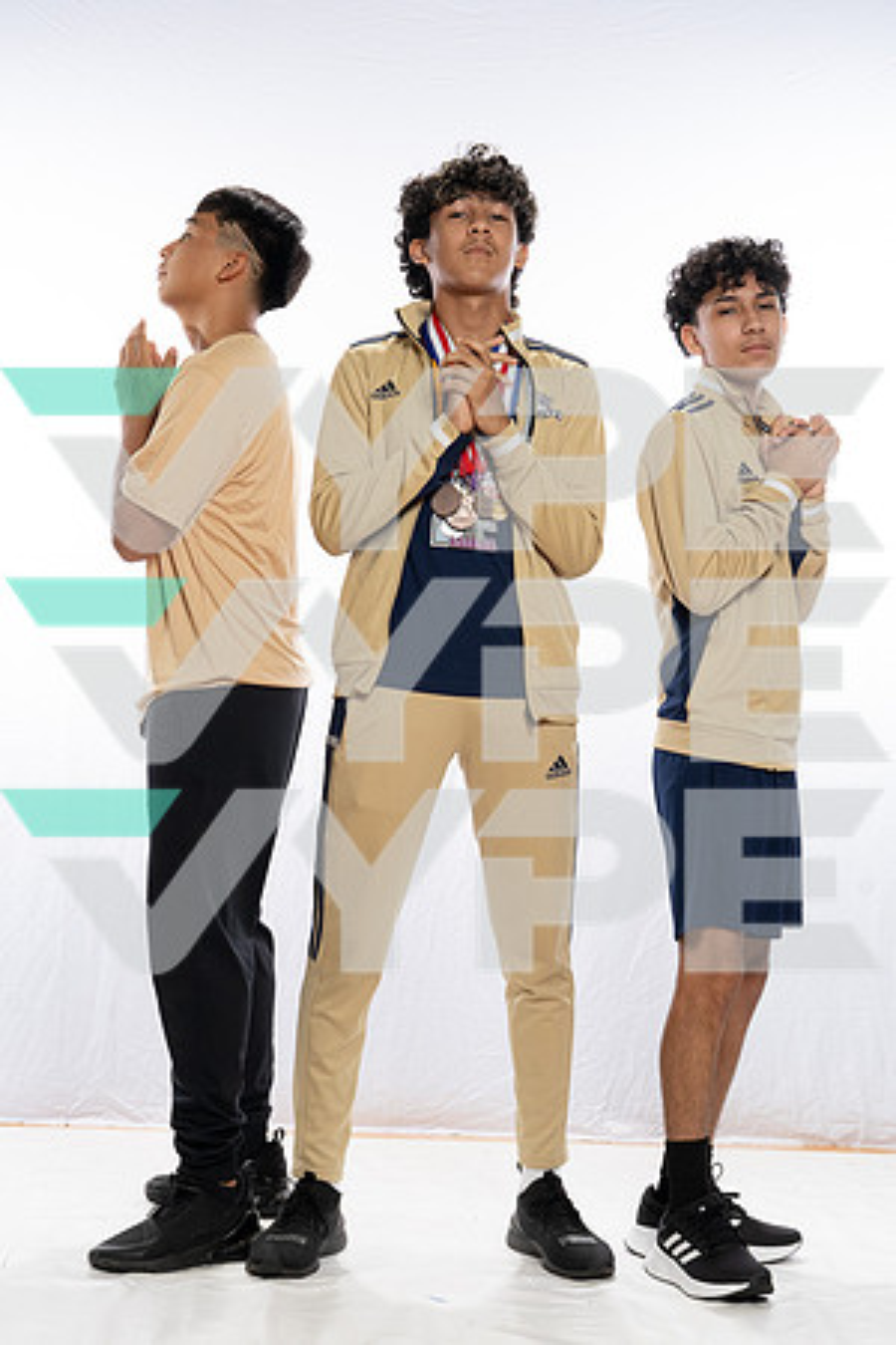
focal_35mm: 58
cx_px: 491
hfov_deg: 23.5
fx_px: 2155
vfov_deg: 34.6
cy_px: 679
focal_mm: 38
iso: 1250
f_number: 10
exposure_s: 1/250
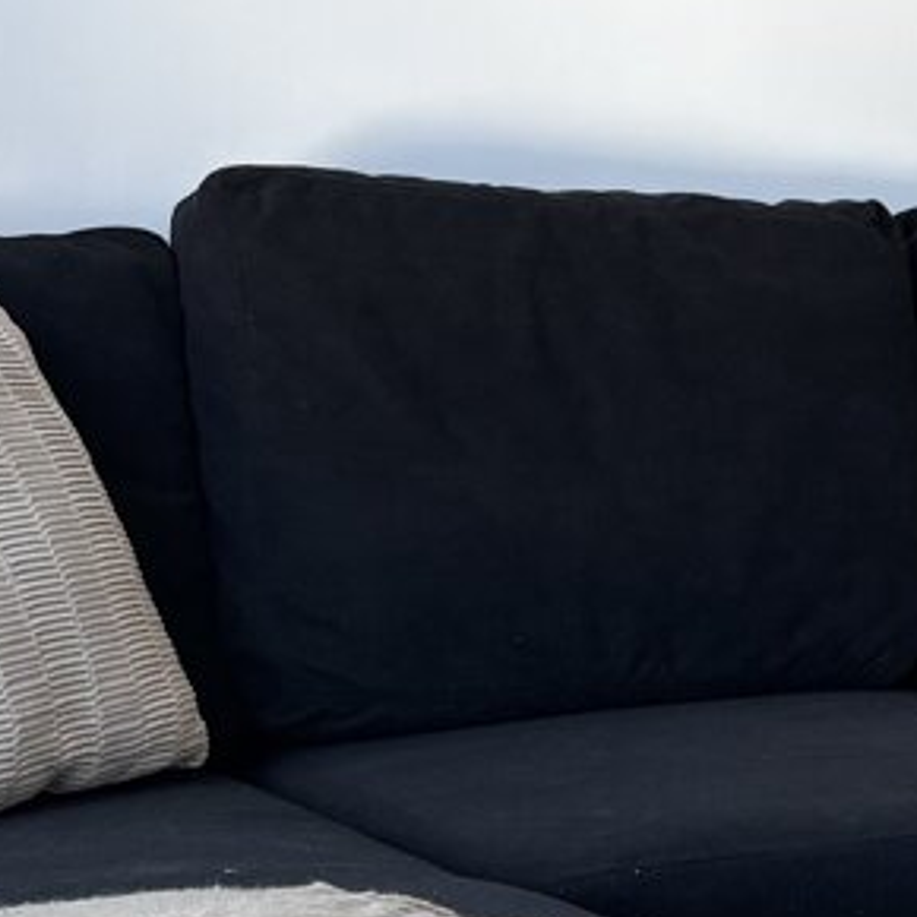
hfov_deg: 14.1
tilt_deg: -2.6
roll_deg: +0.1
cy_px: 316
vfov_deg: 15.3
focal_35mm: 114
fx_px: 3417
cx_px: 1445
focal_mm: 5.96
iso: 100
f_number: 1.6
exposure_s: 1/121
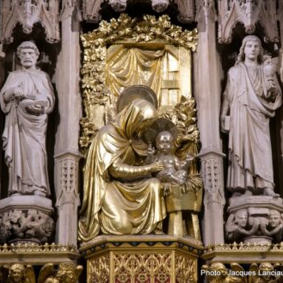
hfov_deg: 14.5
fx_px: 1110
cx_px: 151
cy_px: 142
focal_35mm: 120
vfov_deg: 14.5
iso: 3200
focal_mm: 62
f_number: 7.1
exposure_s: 1/100
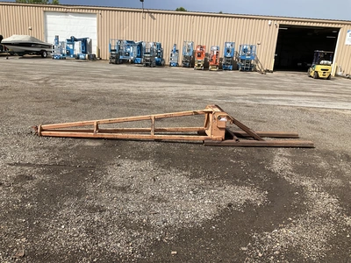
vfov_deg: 48.2
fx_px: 294
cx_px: 176
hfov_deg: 61.7
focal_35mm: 29
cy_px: 132
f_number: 1.8
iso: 25
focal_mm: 3
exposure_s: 1/2227
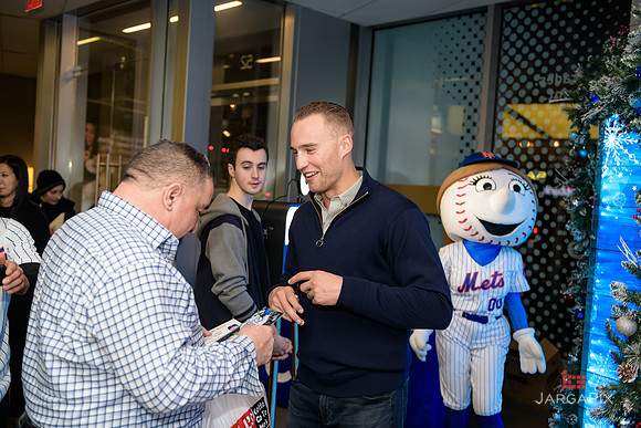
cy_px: 214
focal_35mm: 38
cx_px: 320
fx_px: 677
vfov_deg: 35.1
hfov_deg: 50.7
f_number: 3.2
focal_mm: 38
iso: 400
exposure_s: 1/125
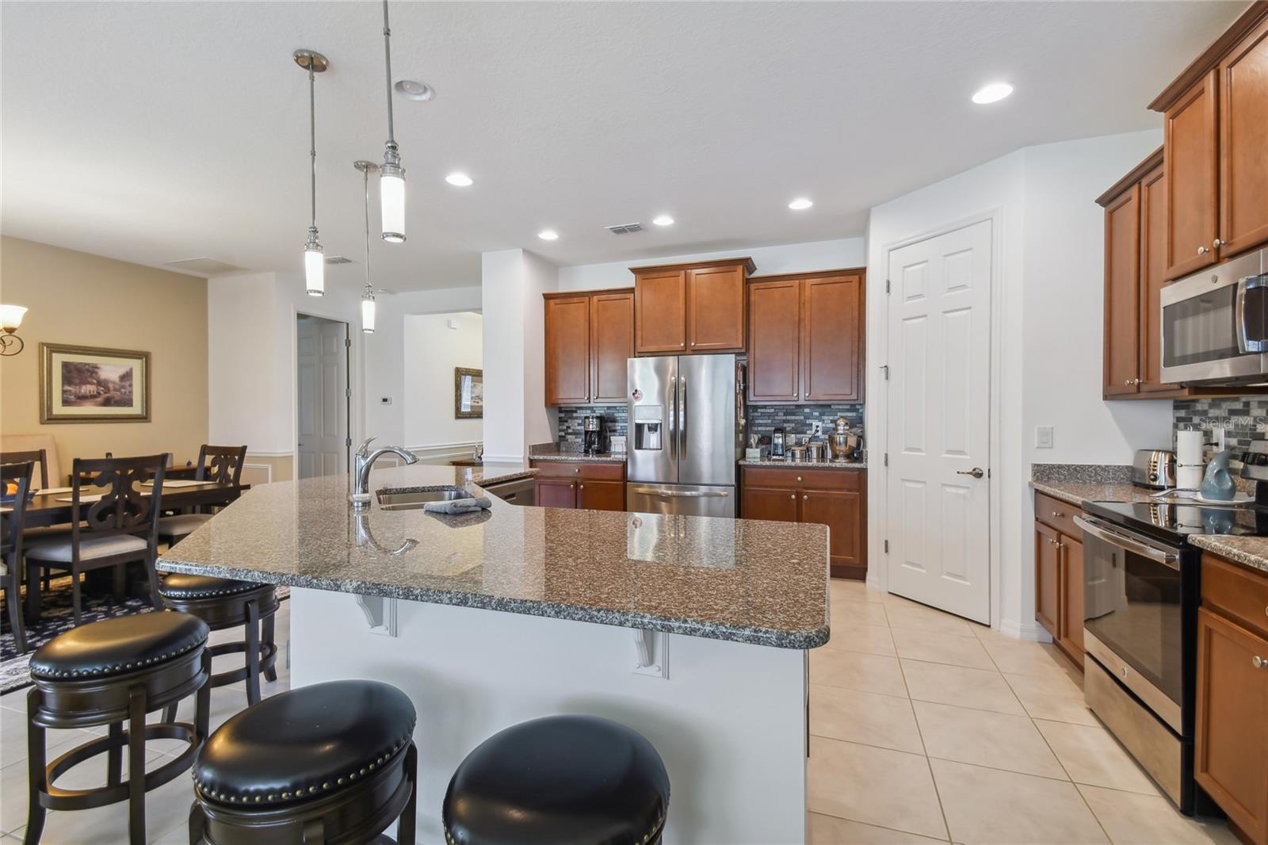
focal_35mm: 15
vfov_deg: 77.3
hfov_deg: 100.4
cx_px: 634
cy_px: 422
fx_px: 528
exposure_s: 1/5
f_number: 7.1
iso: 100
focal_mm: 10
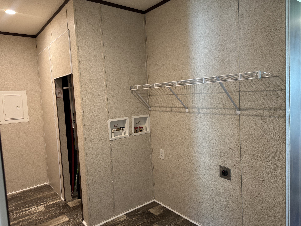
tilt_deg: -5.1
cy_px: 113
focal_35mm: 24
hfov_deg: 71.6
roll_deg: +2.4
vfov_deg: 56.8
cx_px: 150
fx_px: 209
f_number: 1.78
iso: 200
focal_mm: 6.76
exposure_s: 1/60
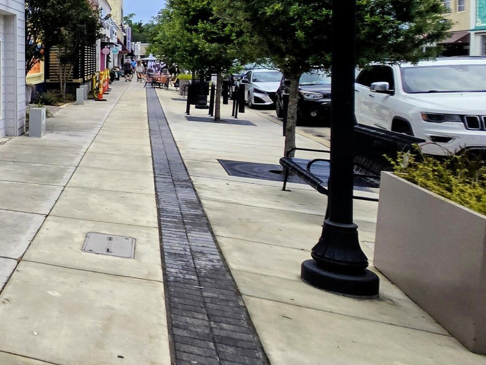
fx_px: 506
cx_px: -165
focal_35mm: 36
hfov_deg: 34.1
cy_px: 83
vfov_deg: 38.5
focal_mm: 2.2
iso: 50
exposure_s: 1/3168
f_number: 2.2
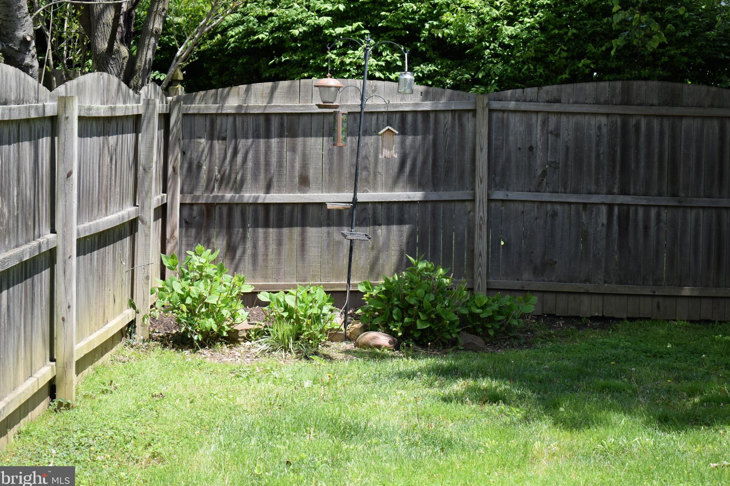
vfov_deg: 16.4
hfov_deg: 24.3
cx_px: 364
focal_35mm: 84
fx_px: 1693
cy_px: 246
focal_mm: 55
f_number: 5.6
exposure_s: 1/160
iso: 100
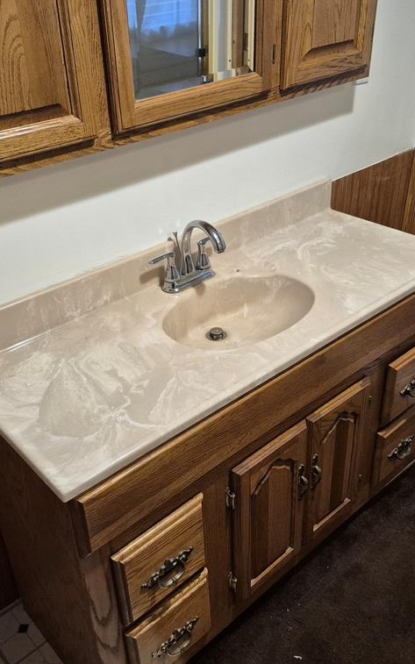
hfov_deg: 38.3
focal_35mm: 33
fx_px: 597
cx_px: 190
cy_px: 332
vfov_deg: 58.1
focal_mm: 5.4
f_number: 1.8
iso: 1000
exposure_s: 1/120
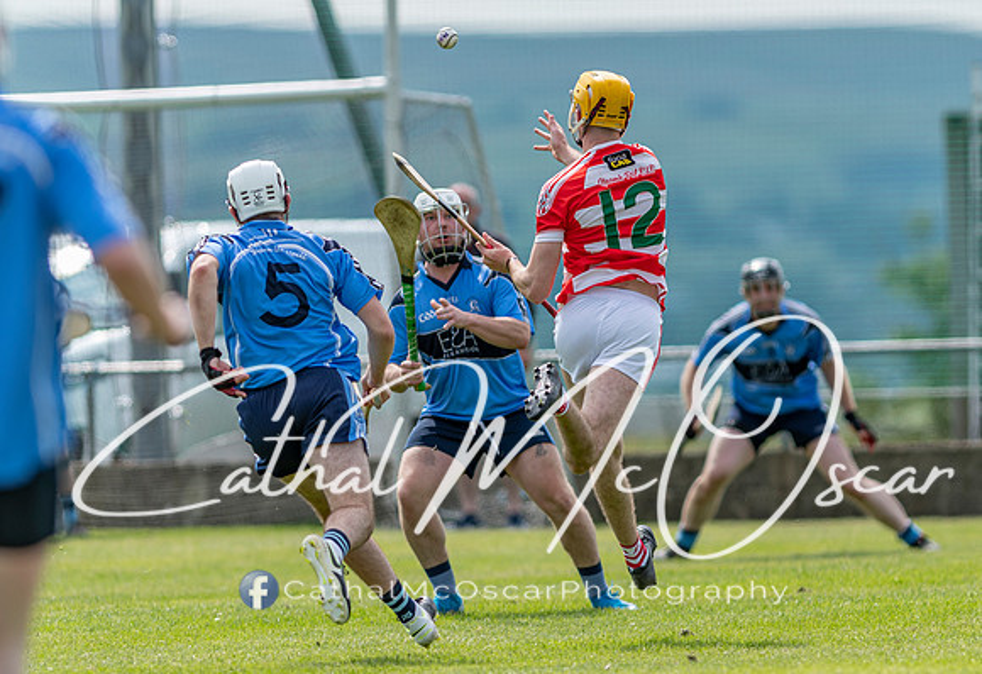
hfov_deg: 3.5
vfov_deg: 2.4
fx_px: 15969
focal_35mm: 580
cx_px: 619
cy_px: 358
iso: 100
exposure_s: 1/1600
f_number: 2.8
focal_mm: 300
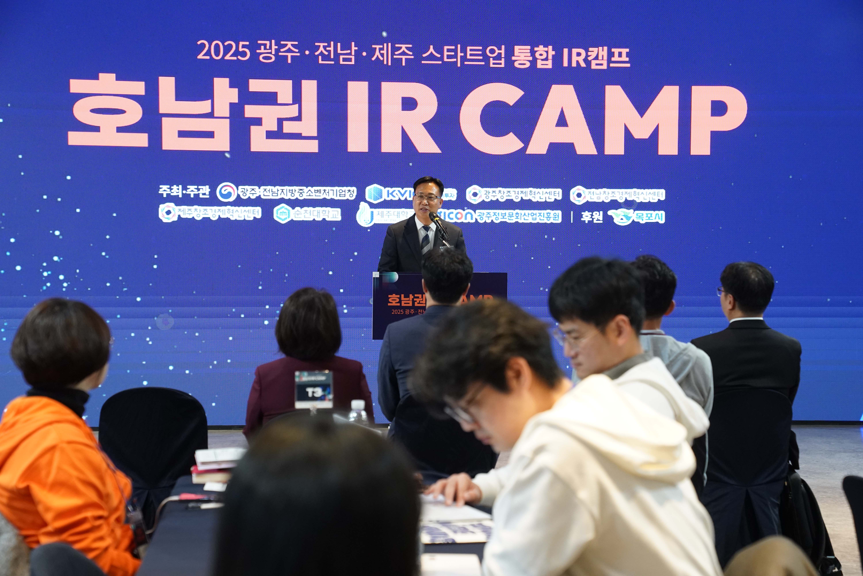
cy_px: 288
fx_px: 1678
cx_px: 432
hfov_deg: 28.8
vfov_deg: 19.5
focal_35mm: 70
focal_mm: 70
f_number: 4
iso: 4000
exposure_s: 1/160
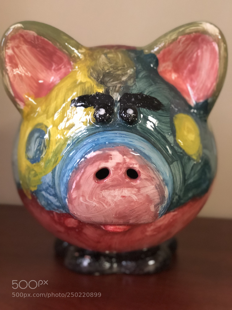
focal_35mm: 57
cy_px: 155
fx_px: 509
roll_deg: +0.8
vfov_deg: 33.8
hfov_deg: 25.7
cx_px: 116
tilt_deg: -6.7
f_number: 2.8
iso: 1000
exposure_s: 1/60
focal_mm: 6.6
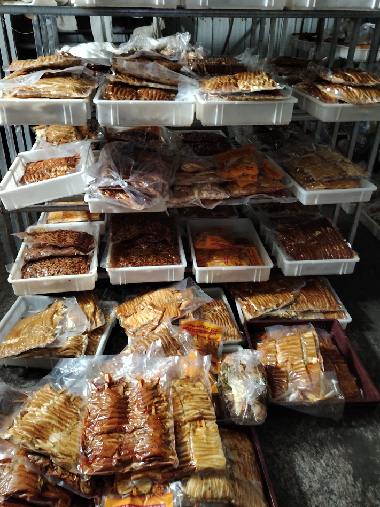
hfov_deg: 51.3
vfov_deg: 65.2
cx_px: 180
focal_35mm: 27
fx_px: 395
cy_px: 228
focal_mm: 5.25
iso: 6656
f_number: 1.75
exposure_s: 1/50
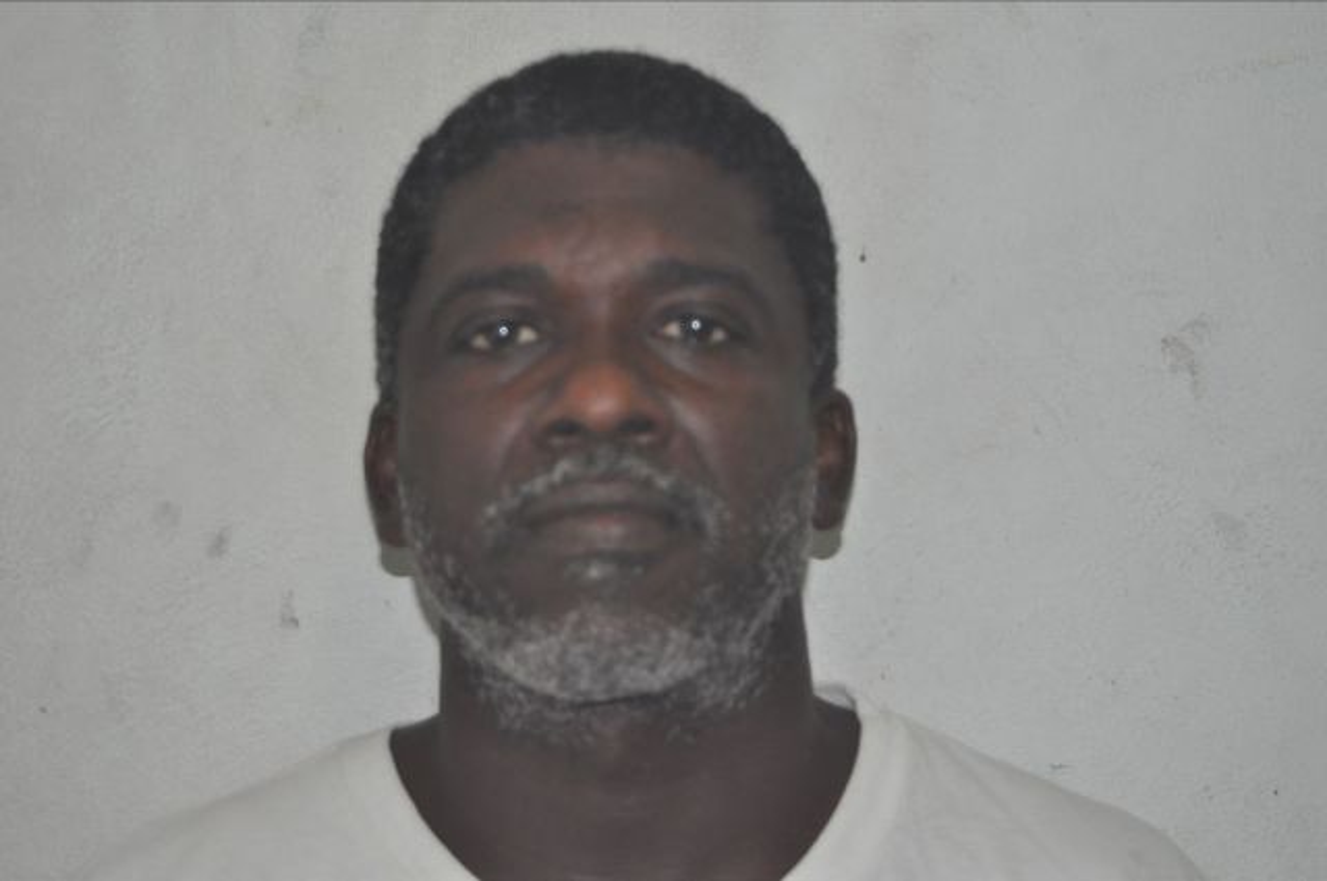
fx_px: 2871
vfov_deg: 17.4
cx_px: 664
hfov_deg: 26.0
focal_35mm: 78
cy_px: 440
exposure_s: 1/60
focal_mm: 52
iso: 800
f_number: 4.8
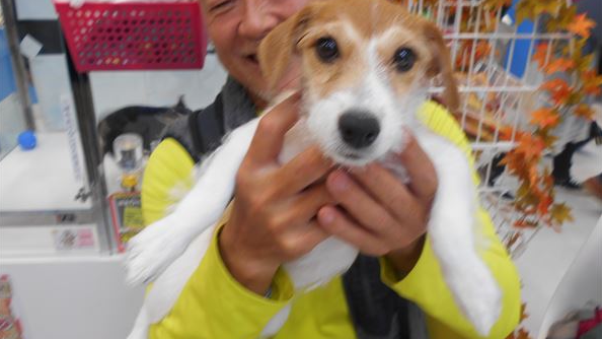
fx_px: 527
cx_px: 300
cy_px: 153
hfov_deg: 59.5
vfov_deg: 35.6
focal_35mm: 33
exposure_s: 1/30
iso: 80
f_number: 3.4
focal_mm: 5.1
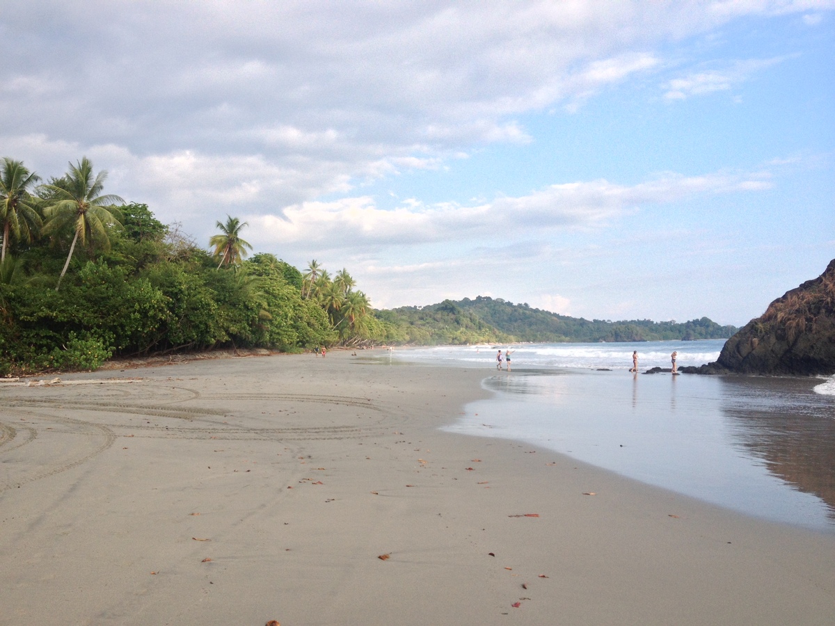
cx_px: 418
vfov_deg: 40.7
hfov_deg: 52.6
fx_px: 844
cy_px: 313
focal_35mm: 35
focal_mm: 4.28
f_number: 2.4
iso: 50
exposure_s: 1/1104
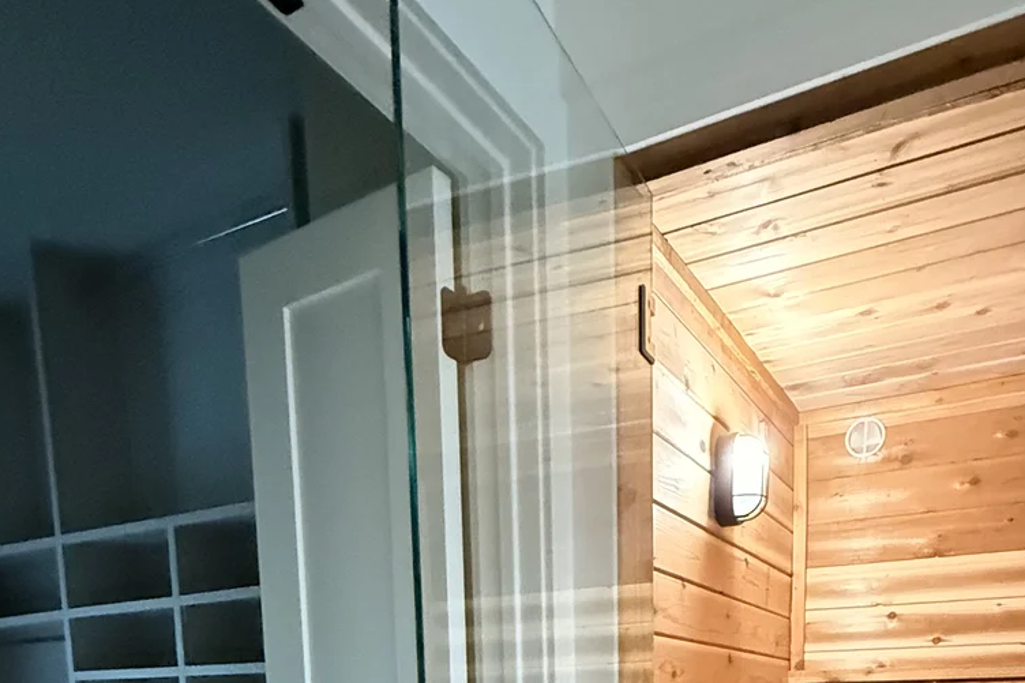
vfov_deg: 33.1
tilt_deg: -7.3
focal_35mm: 31
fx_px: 882
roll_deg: +0.6
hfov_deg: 60.2
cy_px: 852
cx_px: 555
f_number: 2.2
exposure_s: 1/60
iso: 1250
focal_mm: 2.22
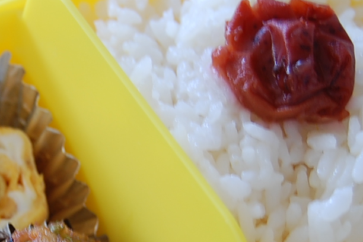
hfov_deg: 14.4
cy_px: 214
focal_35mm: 140
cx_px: 5
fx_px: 1410
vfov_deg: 9.7
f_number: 5
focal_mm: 38
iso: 200
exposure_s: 1/10
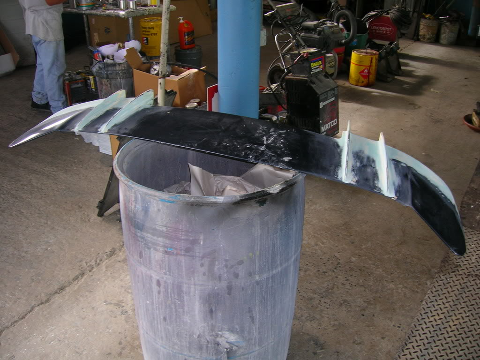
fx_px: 471
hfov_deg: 54.0
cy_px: 180
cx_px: 240
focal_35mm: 34
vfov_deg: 41.8
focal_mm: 5.7
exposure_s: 1/30
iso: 50
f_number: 2.9
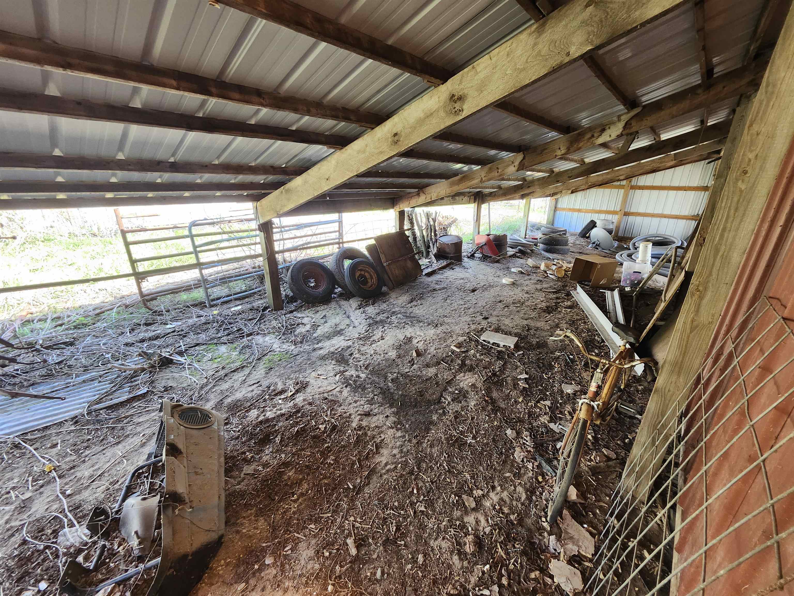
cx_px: 397
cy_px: 298
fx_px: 298
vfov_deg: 89.9
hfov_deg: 106.2
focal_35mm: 13
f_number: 2.2
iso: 160
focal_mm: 1.74
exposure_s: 1/60
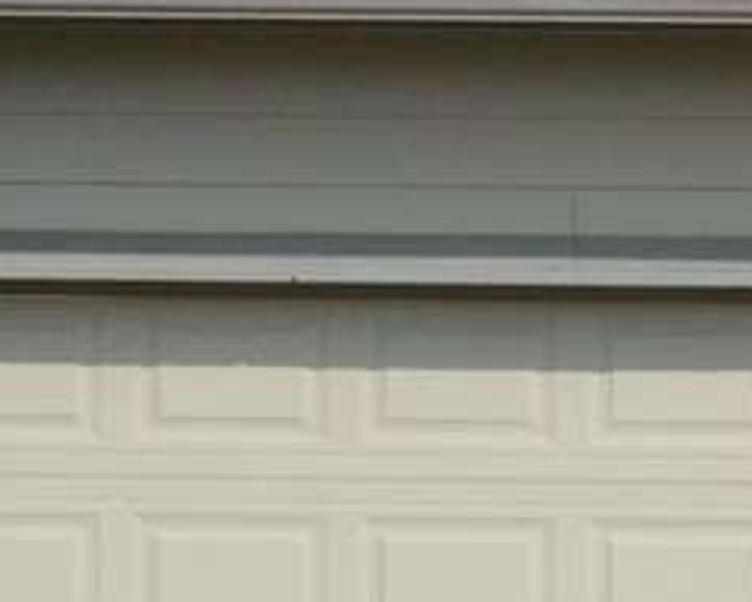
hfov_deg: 4.3
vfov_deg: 3.4
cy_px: 9
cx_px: 166
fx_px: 10127
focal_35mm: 455
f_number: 13
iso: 640
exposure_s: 1/500
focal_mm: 38
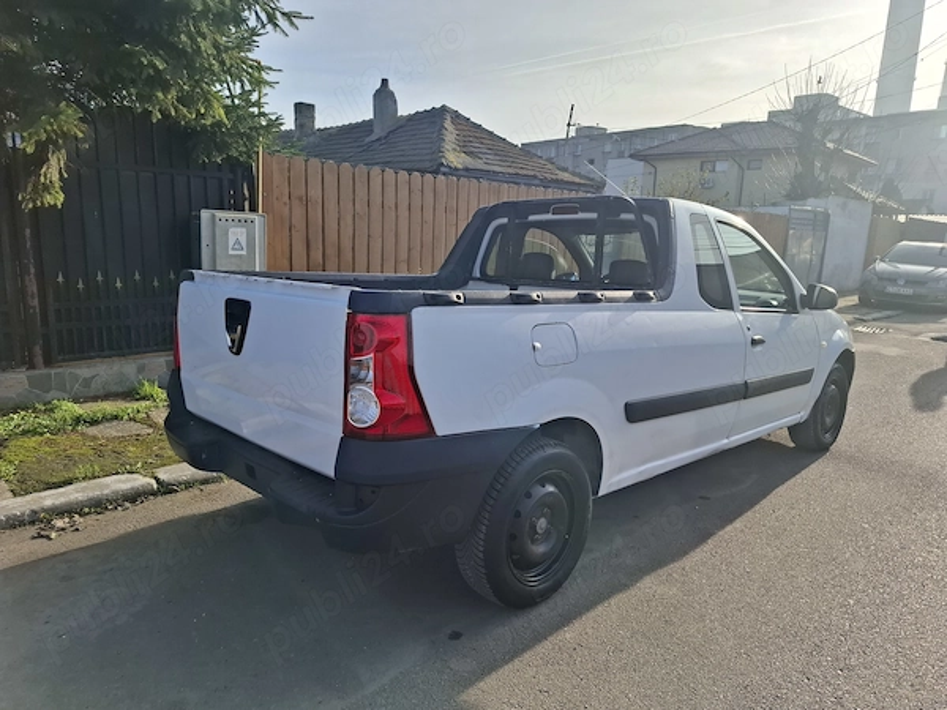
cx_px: 474
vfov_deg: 58.9
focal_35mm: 23
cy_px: 355
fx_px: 629
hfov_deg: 73.9
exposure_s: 1/1727
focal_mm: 5.54
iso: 50
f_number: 1.8
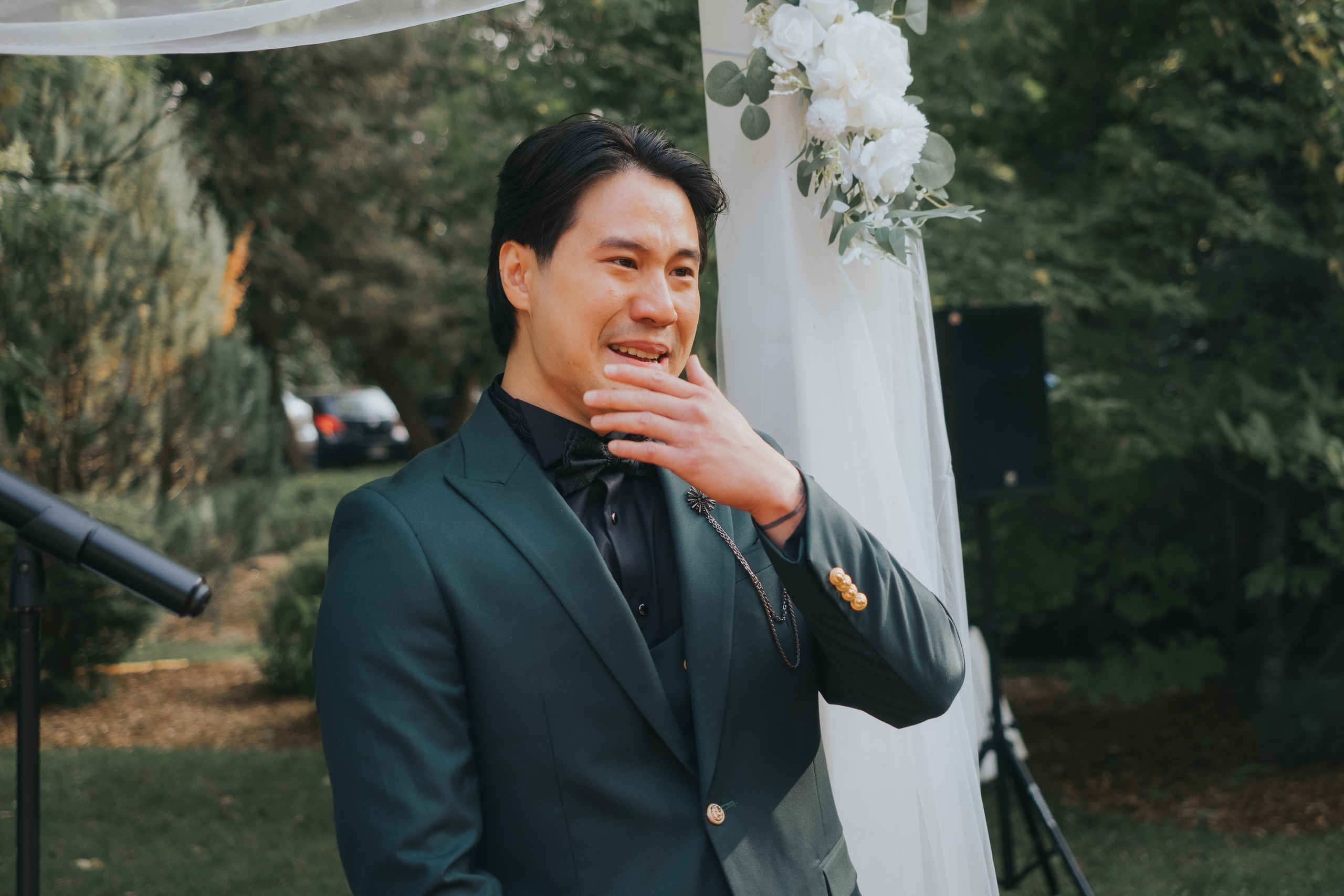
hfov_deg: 25.7
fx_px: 2951
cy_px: 448
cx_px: 672
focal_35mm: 79
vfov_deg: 17.3
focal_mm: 38
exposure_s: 1/500
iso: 200
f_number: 2.8
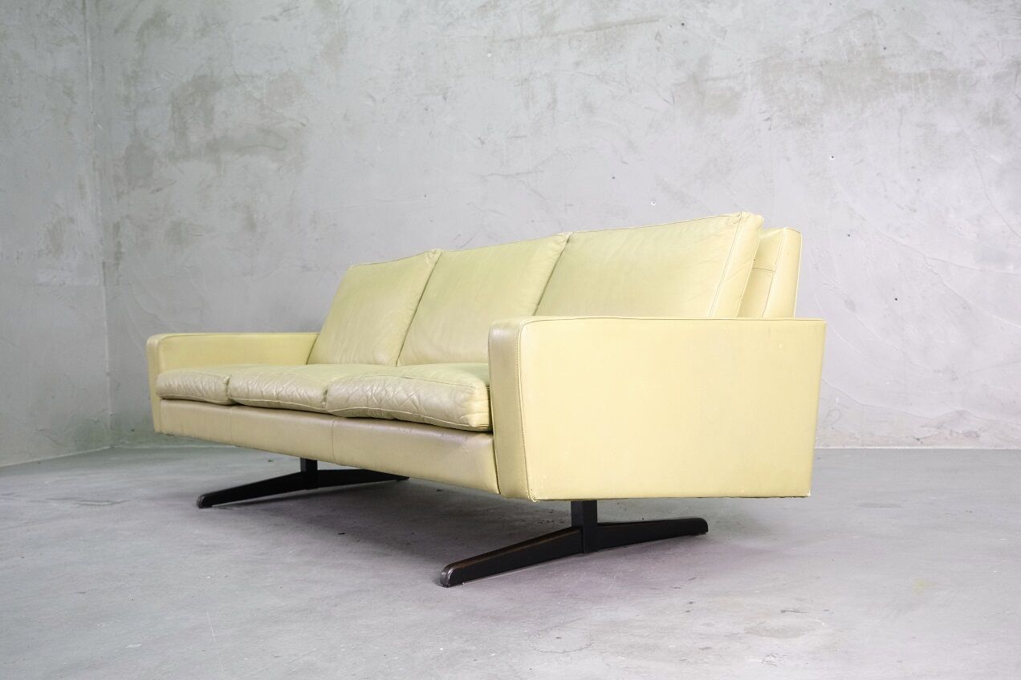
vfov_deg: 37.9
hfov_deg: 54.4
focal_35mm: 35
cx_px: 510
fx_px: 993
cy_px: 340
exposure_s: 1/34
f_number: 4
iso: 1600
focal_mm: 23.5
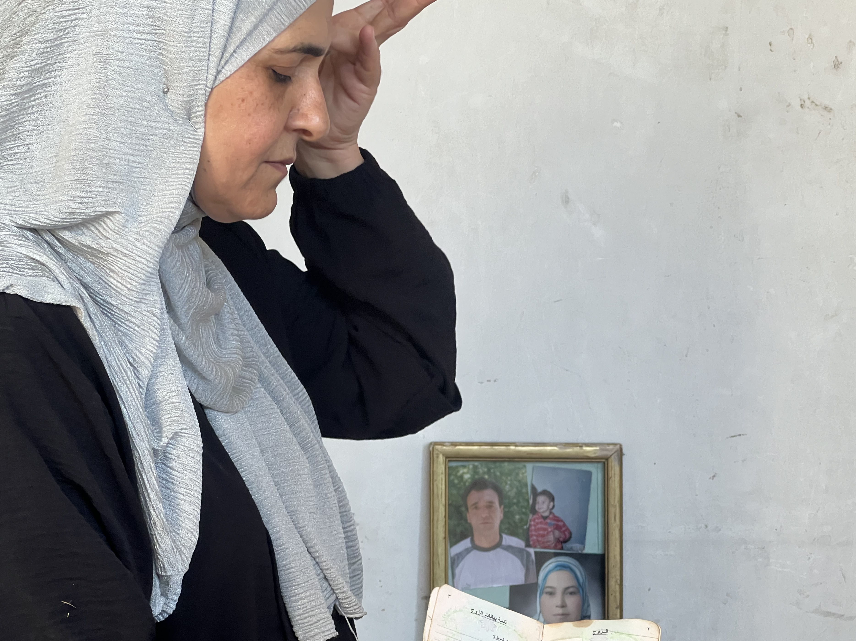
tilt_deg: -6.4
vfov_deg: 17.8
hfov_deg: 23.6
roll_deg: -0.6
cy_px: 320
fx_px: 2052
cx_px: 454
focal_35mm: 83
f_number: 2.8
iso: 200
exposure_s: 1/99
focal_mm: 9
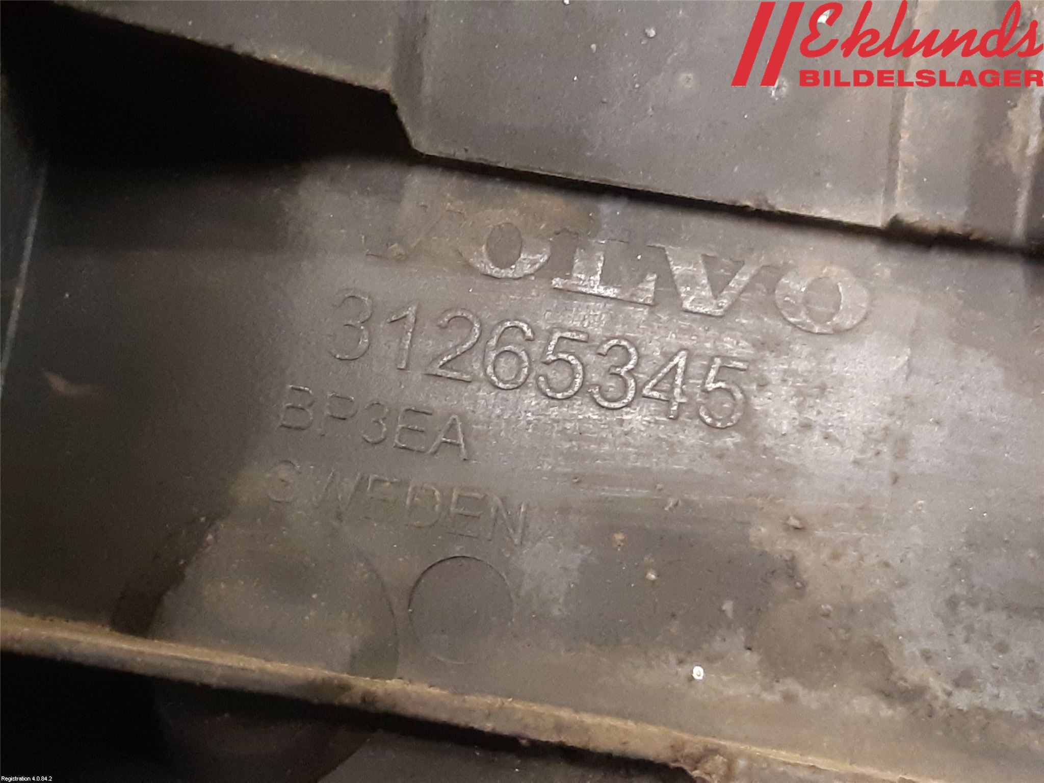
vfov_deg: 53.1
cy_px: 392
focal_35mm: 26
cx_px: 522
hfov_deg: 67.3
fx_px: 784
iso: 400
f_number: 1.7
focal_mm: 3.93
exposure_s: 1/25
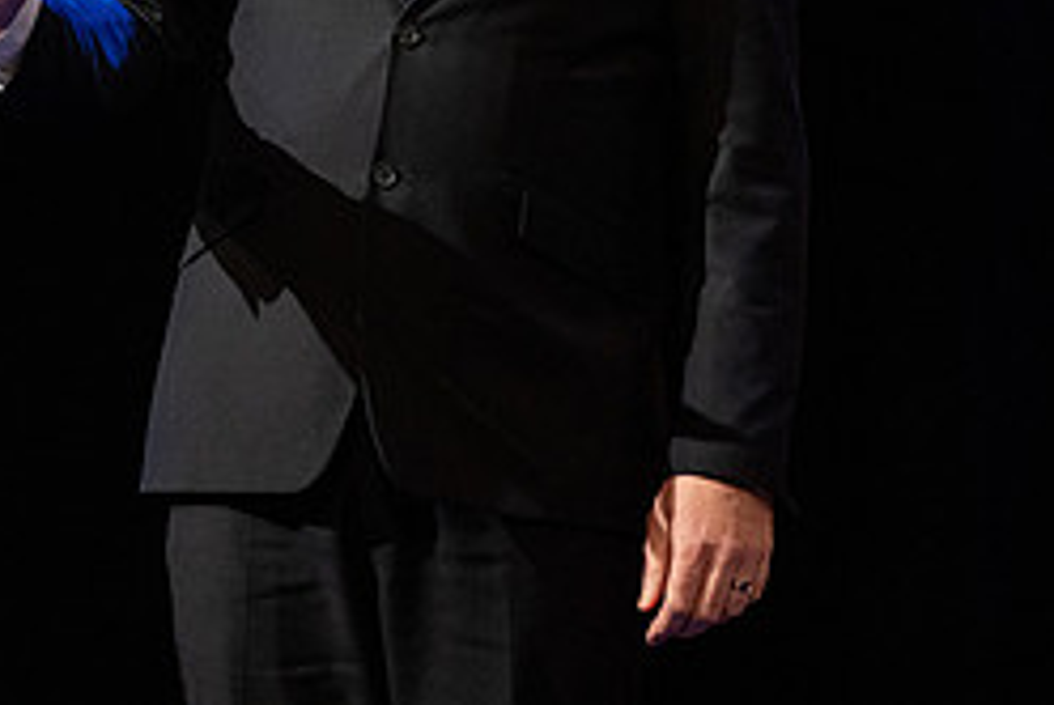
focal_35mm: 467
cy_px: -108
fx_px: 13689
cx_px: 238
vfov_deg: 2.9
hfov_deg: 4.4
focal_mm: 200
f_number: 2.8
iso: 4000
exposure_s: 1/320
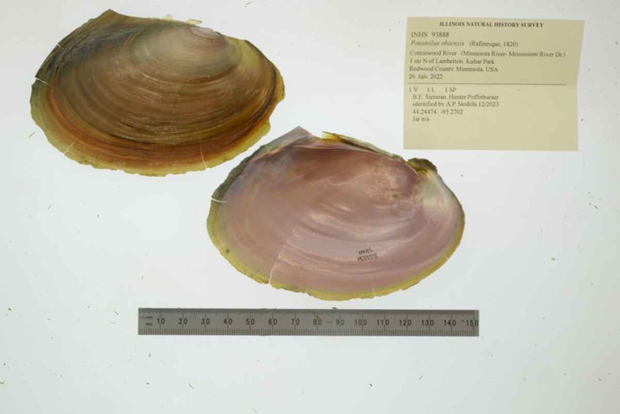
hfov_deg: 33.4
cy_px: 207
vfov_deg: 22.6
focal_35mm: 60
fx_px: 1034
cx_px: 310
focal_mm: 60
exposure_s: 1/8
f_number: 32
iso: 100
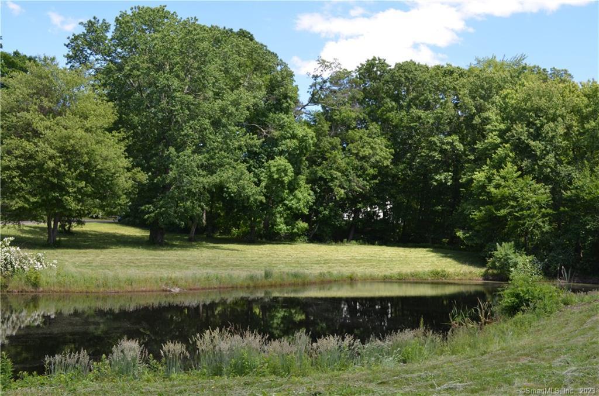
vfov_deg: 34.0
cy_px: 198
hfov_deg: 49.7
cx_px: 300
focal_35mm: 39
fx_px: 647
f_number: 7.1
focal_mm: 26
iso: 200
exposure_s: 1/200
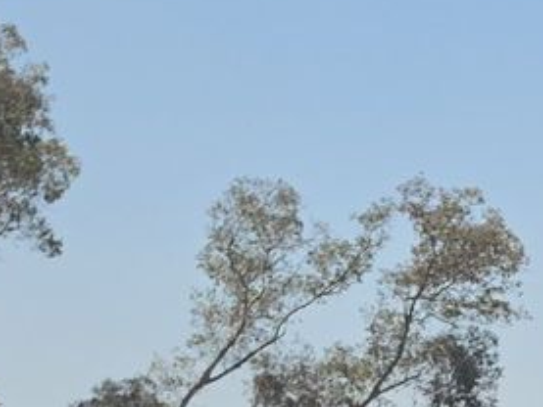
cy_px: 832
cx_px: 884
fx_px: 2087
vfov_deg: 10.2
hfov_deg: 13.7
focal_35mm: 133
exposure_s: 1/7330
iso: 65
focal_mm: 6.5
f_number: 1.4
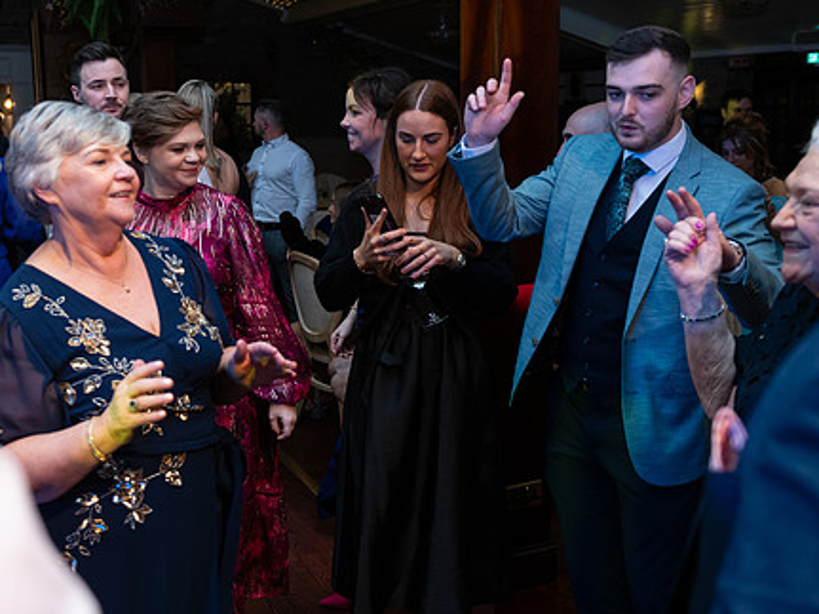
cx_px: 395
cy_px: 290
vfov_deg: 32.9
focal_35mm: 44
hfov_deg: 43.0
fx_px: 1041
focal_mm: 34
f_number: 3.5
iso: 640
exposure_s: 1/160
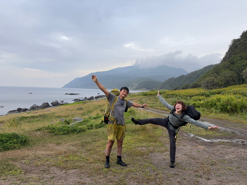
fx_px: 186
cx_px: 124
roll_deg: -0.2
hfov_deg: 67.3
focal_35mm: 26
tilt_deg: -2.9
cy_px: 92
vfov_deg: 53.1
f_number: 1.6
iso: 50
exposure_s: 1/122
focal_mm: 5.96
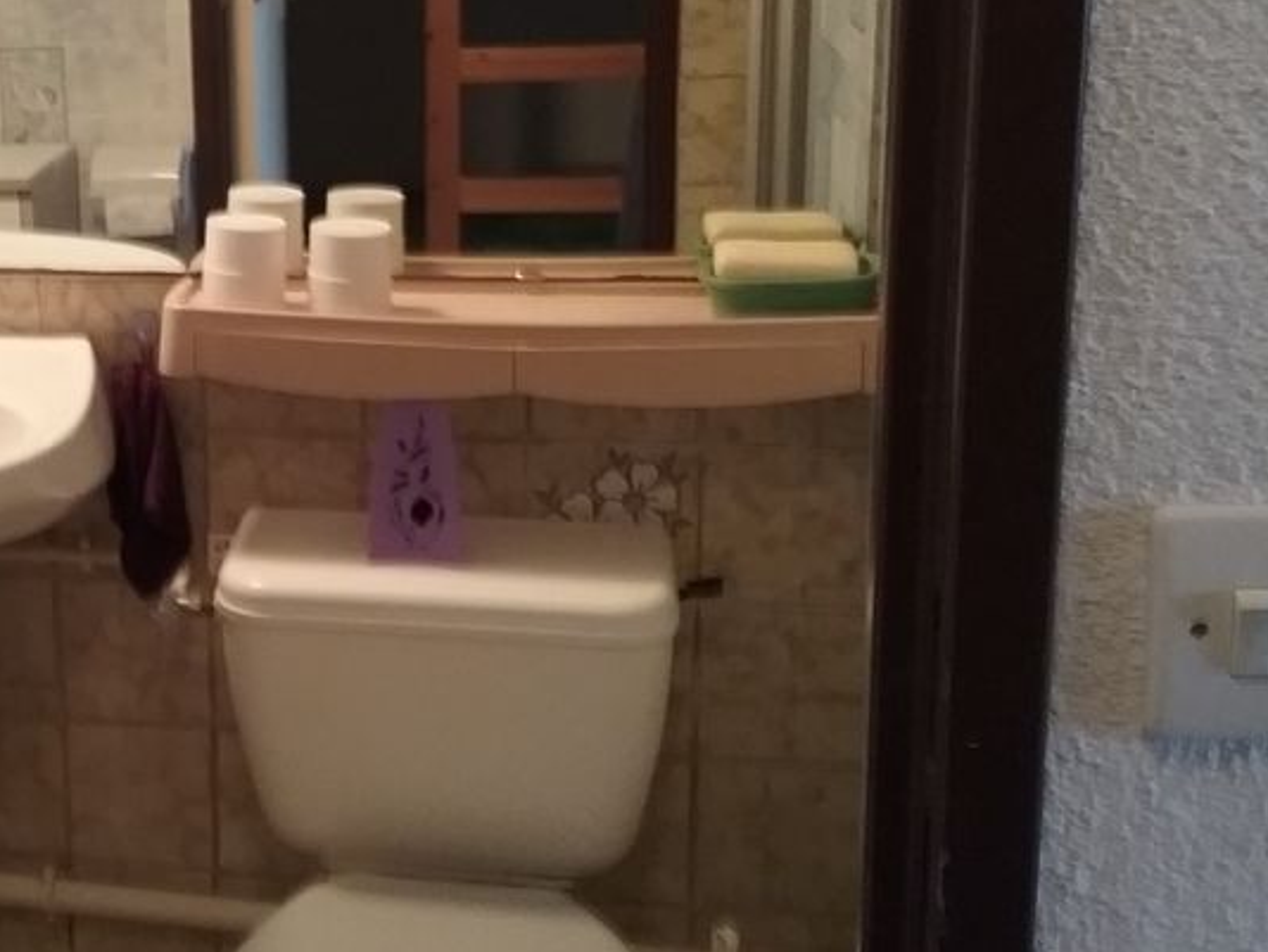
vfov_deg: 25.1
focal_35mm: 58
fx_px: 2126
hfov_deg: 31.6
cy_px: 311
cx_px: 119
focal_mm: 3.3
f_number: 2.2
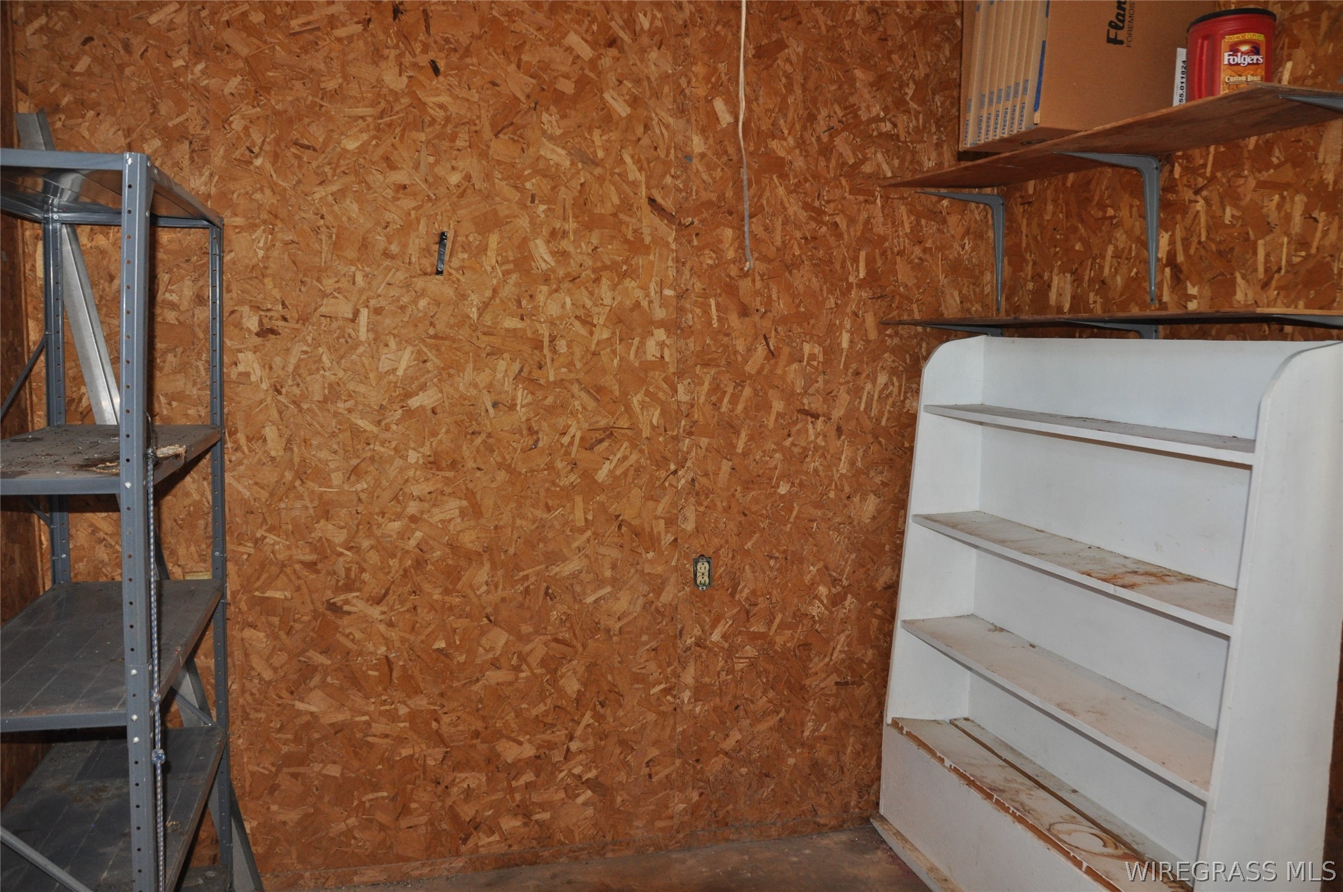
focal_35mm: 27
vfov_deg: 47.8
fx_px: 1006
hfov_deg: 67.4
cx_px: 672
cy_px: 446
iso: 800
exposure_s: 1/60
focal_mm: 18
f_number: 3.5
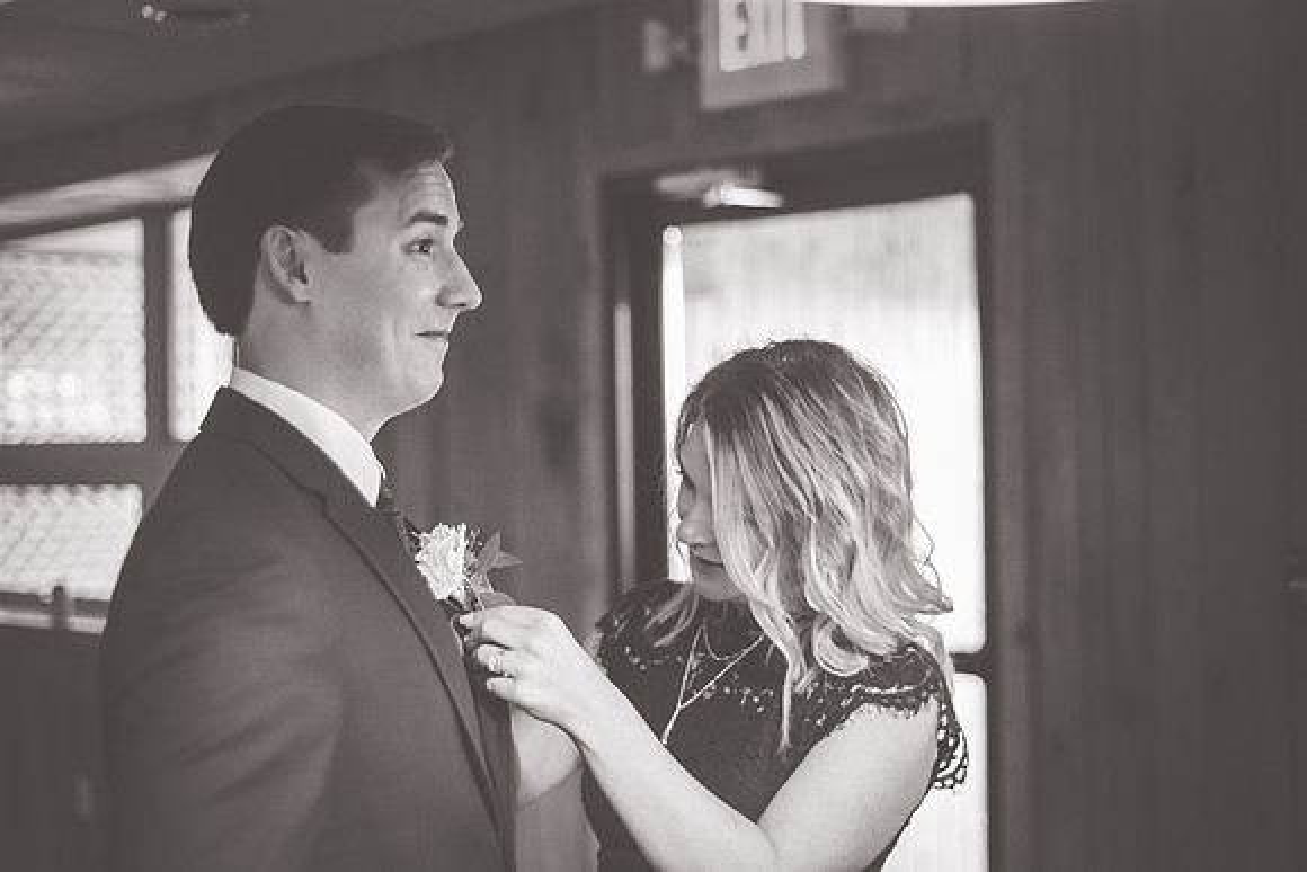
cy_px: 436
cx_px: 654
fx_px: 1816
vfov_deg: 27.0
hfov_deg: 39.6
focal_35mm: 50
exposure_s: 1/80
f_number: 2
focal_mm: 50
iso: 800
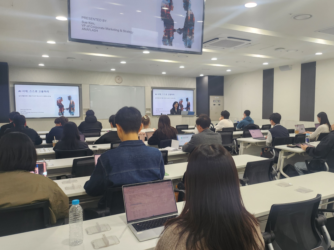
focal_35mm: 24
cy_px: 125
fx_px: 232
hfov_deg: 71.6
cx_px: 167
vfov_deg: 56.8
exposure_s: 1/120
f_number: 1.8
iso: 160
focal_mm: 5
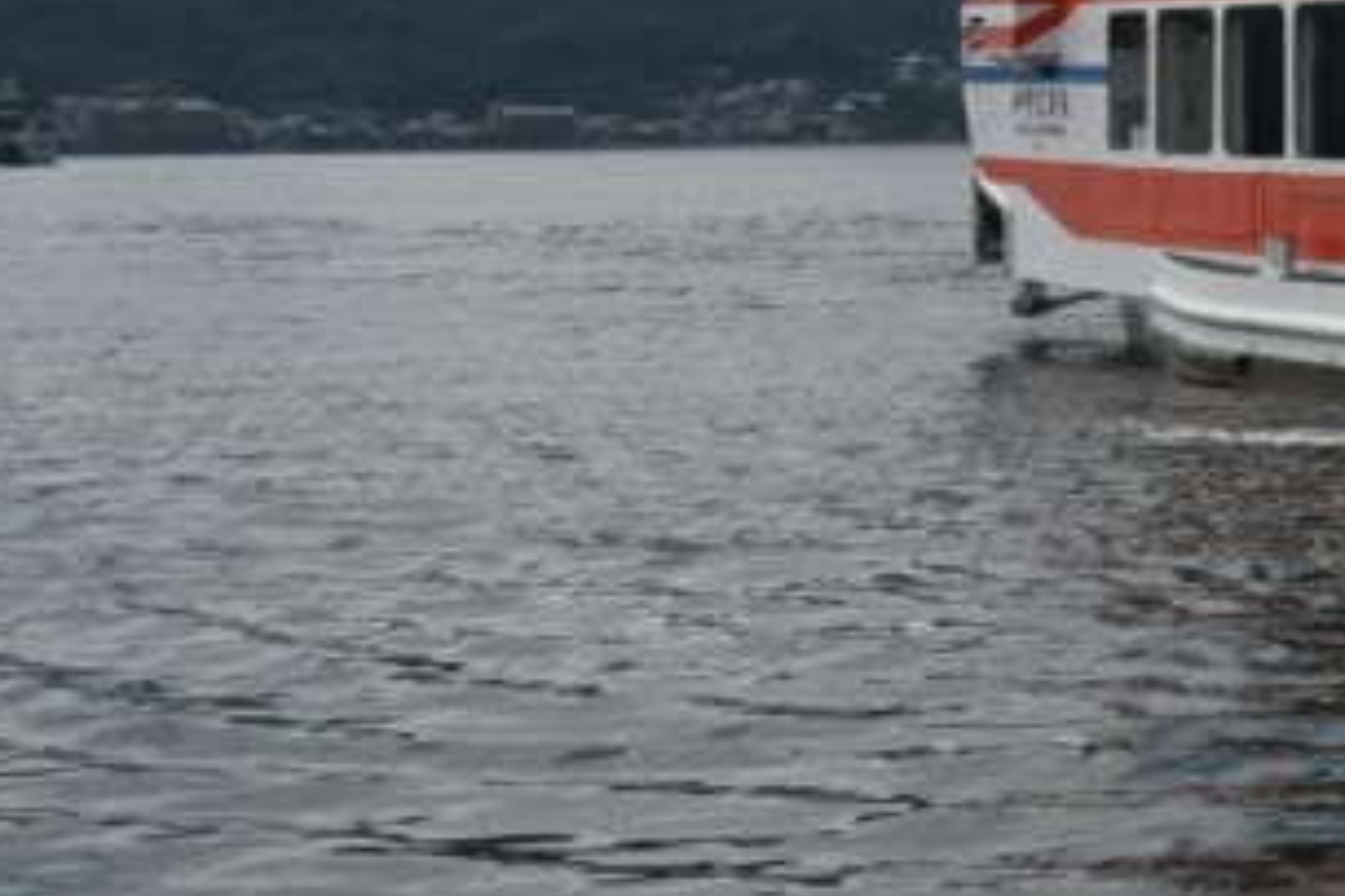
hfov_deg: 15.7
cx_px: 2108
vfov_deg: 11.3
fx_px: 4406
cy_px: -214
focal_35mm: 118
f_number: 9
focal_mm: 24
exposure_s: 1/320
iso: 100
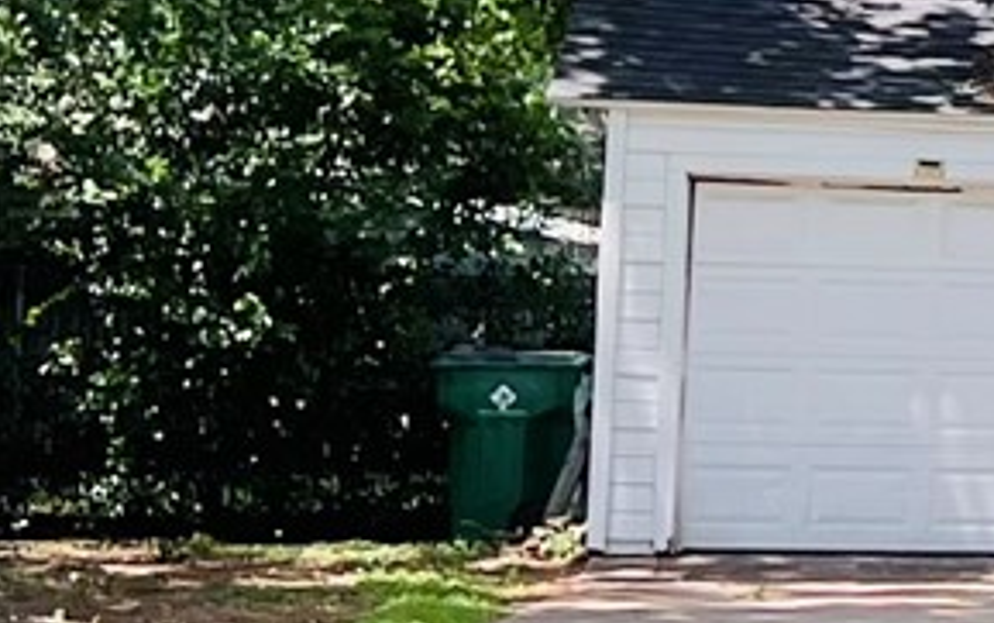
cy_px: -86
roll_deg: -0.7
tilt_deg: +4.8
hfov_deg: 9.1
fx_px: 5286
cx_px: 2745
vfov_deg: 6.7
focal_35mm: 195
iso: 50
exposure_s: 1/887
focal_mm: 5.7
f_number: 1.5
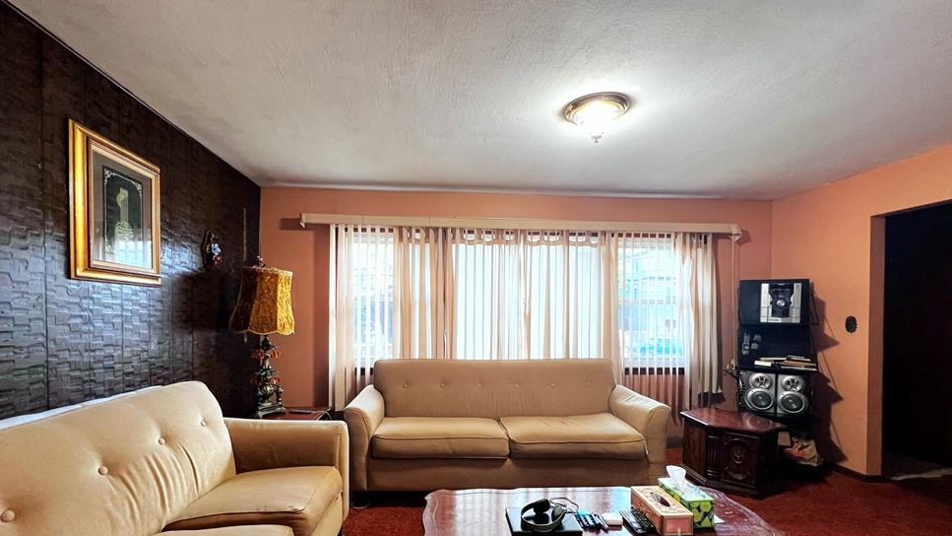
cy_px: 321
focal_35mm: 15
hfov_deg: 103.0
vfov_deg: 69.8
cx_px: 459
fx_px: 379
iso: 160
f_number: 1.8
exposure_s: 1/60
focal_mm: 1.57
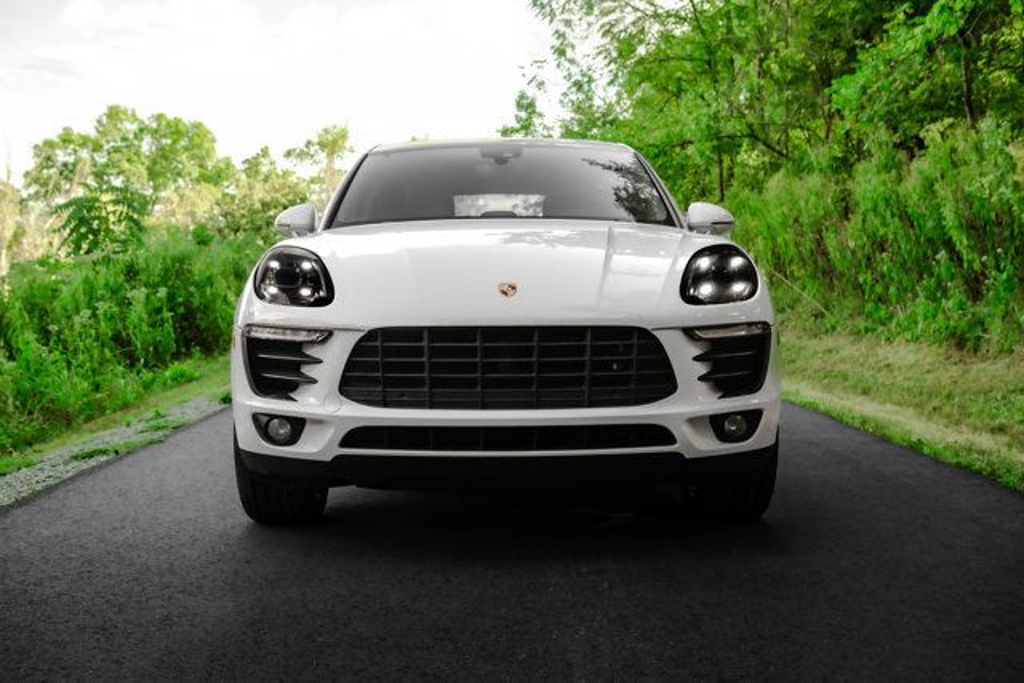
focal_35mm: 40
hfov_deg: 48.6
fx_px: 1134
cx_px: 494
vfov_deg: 33.5
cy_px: 341
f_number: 5
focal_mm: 38
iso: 640
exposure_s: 1/500
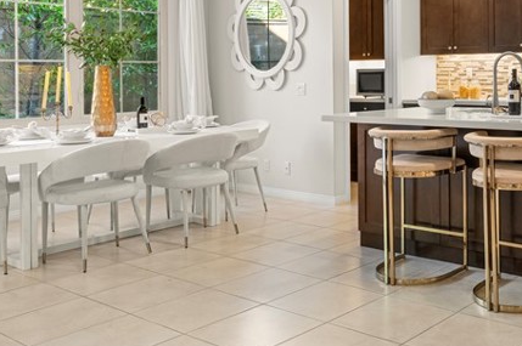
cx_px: 450
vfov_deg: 30.5
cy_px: 79
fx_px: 623
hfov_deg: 42.4
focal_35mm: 43
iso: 800
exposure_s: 1/6
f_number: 8
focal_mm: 18
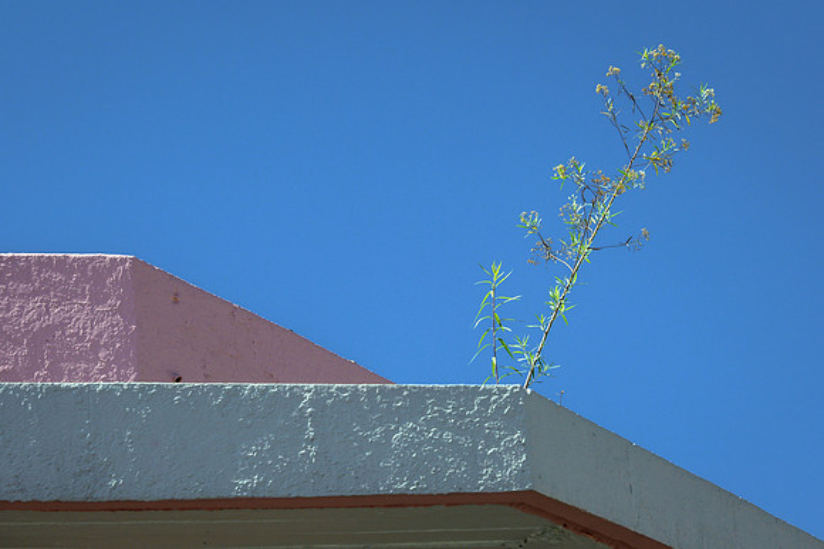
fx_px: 2391
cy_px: 320
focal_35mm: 105
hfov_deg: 19.6
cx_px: 439
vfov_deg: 13.1
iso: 720
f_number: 13
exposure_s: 1/100
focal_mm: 85
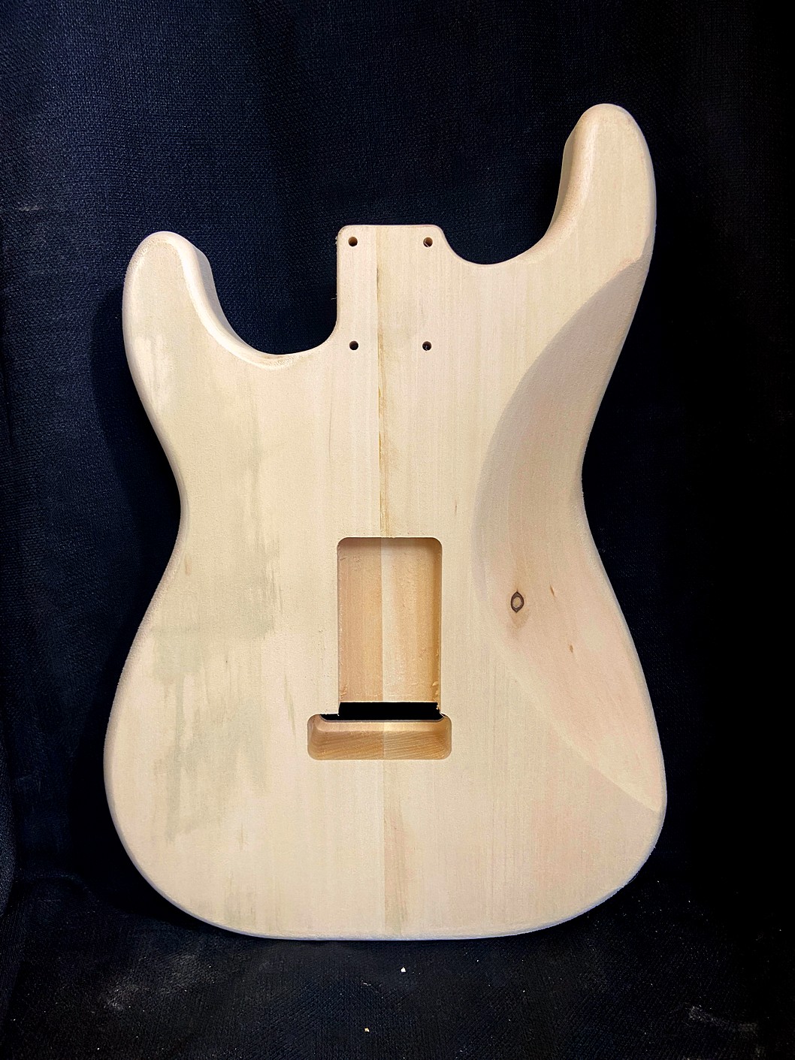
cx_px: 398
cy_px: 530
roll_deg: +1.5
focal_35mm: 26
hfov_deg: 53.1
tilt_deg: -8.2
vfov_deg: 67.3
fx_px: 796
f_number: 1.8
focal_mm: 4.25
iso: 100
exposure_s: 1/60
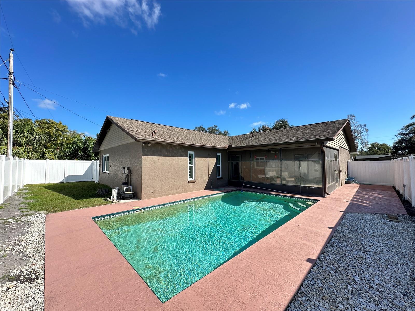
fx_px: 168
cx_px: 208
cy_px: 156
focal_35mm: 14
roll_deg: +0.3
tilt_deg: +2.6
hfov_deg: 102.1
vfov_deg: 85.7
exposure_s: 1/932
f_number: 2.2
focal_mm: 2.22
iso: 40
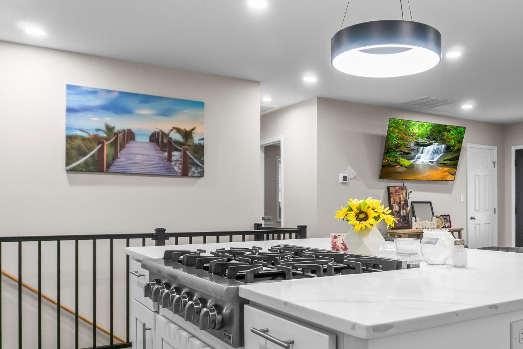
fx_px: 494
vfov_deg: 38.7
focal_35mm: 34
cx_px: 336
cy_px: 217
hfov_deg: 55.0
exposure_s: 1/60
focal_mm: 16
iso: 400
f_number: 4
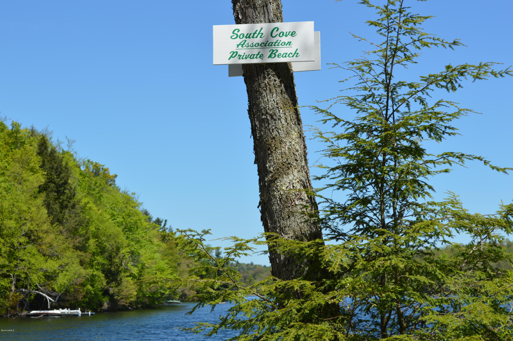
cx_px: 256
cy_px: 170
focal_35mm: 82
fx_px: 1174
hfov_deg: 24.6
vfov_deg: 16.5
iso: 100
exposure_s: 1/250
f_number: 8
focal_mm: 55
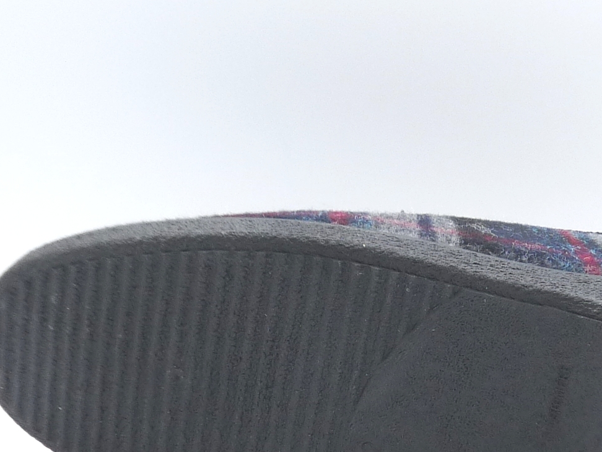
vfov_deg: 18.5
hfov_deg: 24.5
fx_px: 1374
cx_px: 434
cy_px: 358
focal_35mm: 79
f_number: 4
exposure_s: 1/125
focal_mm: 4.8
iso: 100
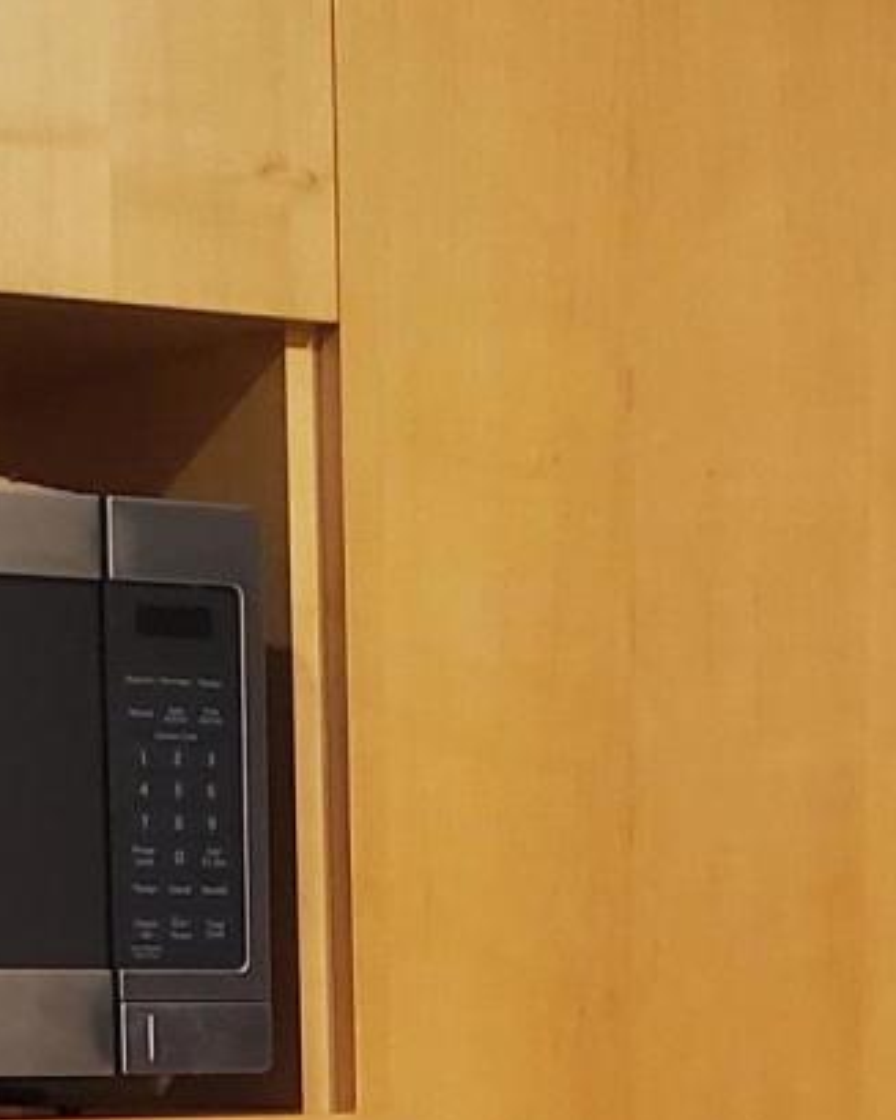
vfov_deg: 14.2
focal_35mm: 124
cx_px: 499
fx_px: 4112
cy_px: 1837
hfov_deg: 12.4
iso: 250
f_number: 2.4
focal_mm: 4.3
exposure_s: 1/40
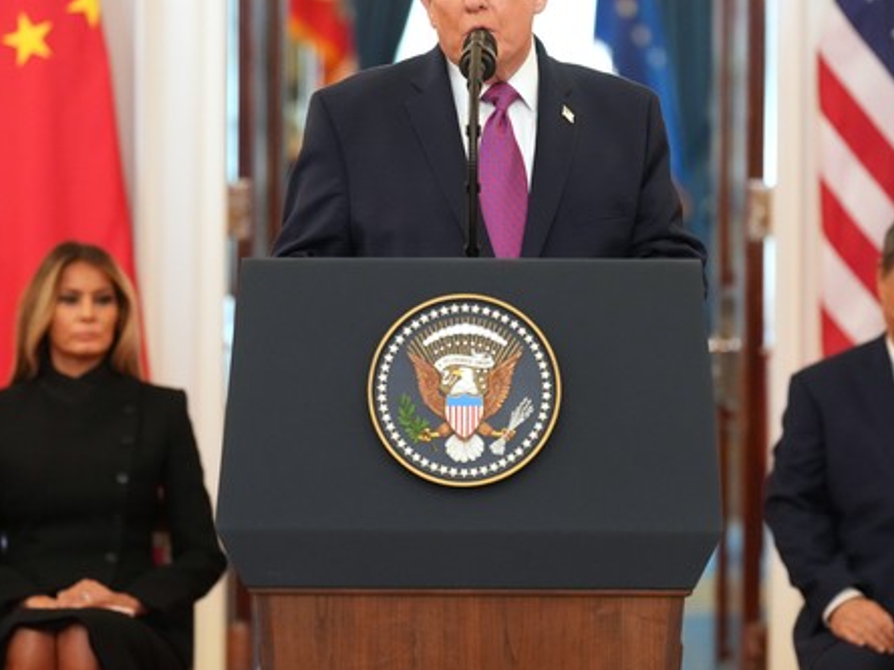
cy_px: 275
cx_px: 517
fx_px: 4726
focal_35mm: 183
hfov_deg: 10.8
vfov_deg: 8.1
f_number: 2.8
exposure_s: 1/320
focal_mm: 130
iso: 5000
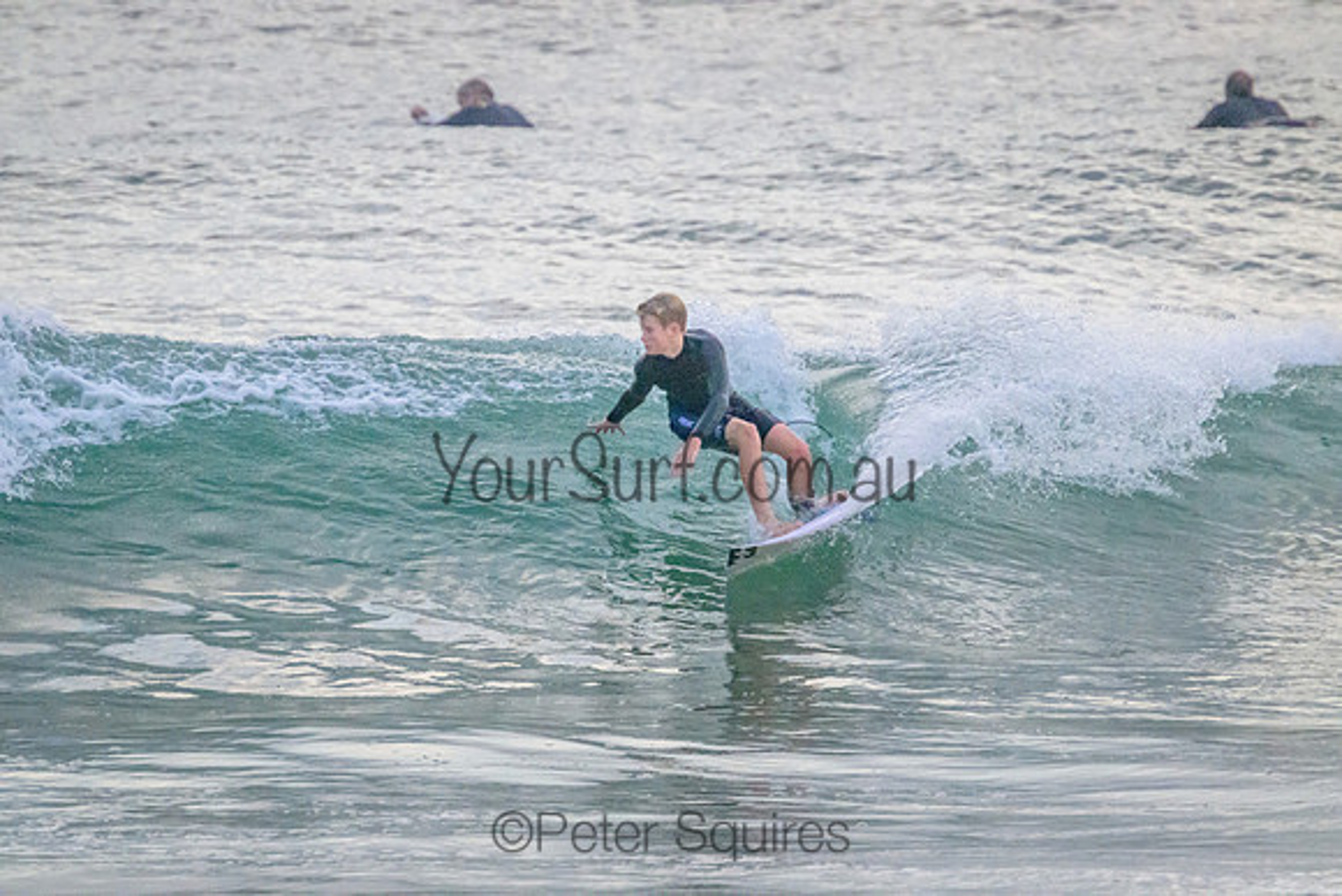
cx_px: 671
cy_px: 448
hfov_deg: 2.6
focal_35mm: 800
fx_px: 29828
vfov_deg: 1.7
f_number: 11
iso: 12800
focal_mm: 800
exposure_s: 1/2000
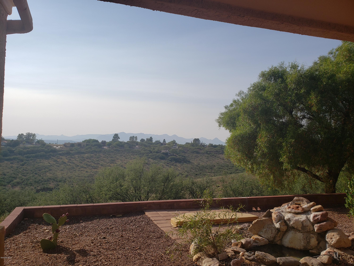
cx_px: 177
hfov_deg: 67.3
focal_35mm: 26
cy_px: 133
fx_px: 266
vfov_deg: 53.1
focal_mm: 4.3
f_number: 2.4
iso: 50
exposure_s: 1/2820
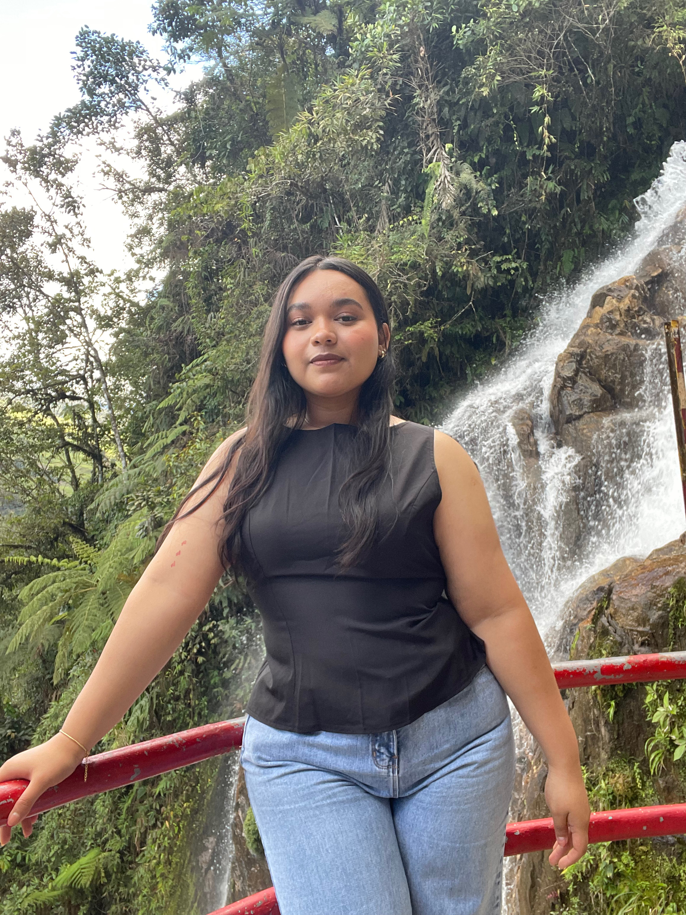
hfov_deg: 46.8
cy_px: 458
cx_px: 343
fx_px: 793
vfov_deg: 60.0
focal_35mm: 30
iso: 80
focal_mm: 2.71
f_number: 2.2
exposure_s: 1/121
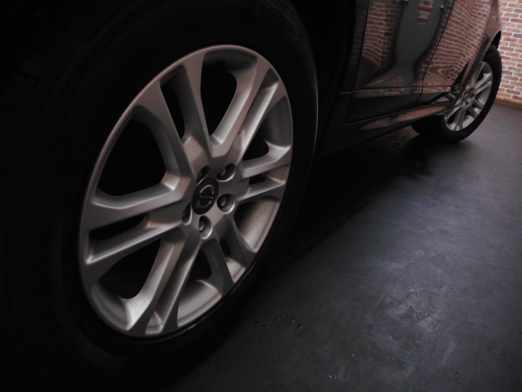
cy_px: 196
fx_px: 377
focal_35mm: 25
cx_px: 261
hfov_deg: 69.4
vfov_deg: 54.9
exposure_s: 1/25
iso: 400
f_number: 3.7
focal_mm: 4.5
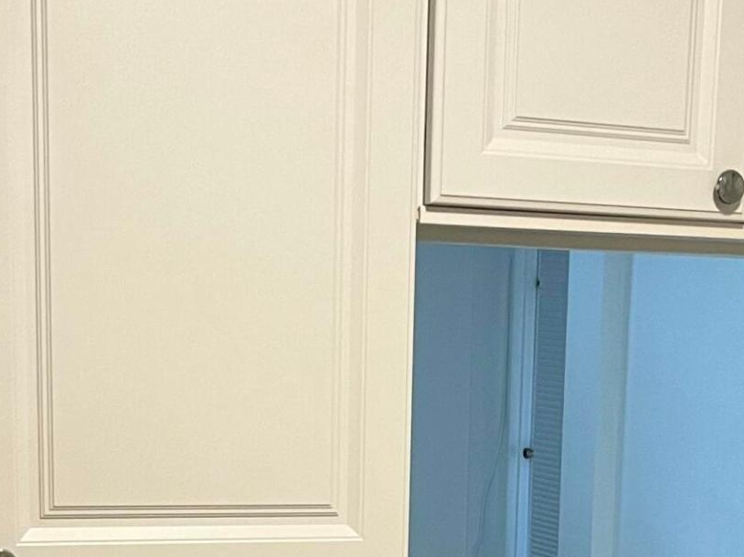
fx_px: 1977
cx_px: 564
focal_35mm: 92
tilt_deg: -13.5
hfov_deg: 21.1
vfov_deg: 15.3
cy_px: 737
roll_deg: -2.8
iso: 125
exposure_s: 1/60
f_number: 1.6
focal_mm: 5.1
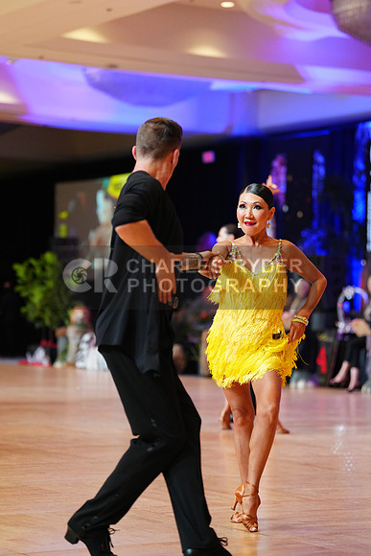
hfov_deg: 12.9
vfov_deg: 19.3
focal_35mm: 106
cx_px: 186
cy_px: 278
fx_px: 1637
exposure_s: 1/400
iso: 2500
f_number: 2.8
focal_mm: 106
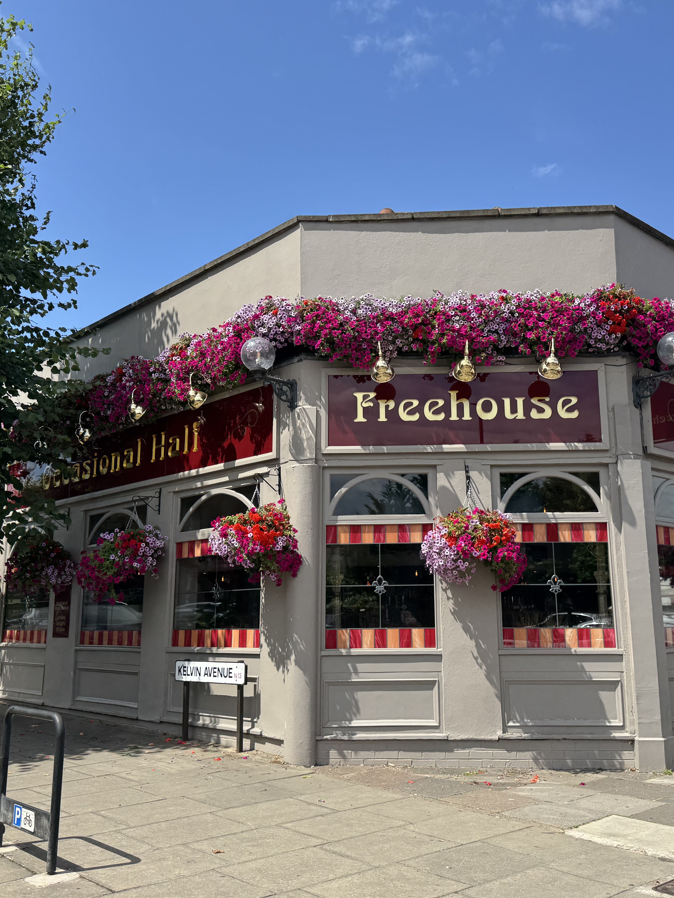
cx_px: 384
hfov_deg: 42.8
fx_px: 857
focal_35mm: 33
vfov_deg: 55.3
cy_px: 444
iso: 80
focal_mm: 6.76
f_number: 1.78
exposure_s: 1/3597
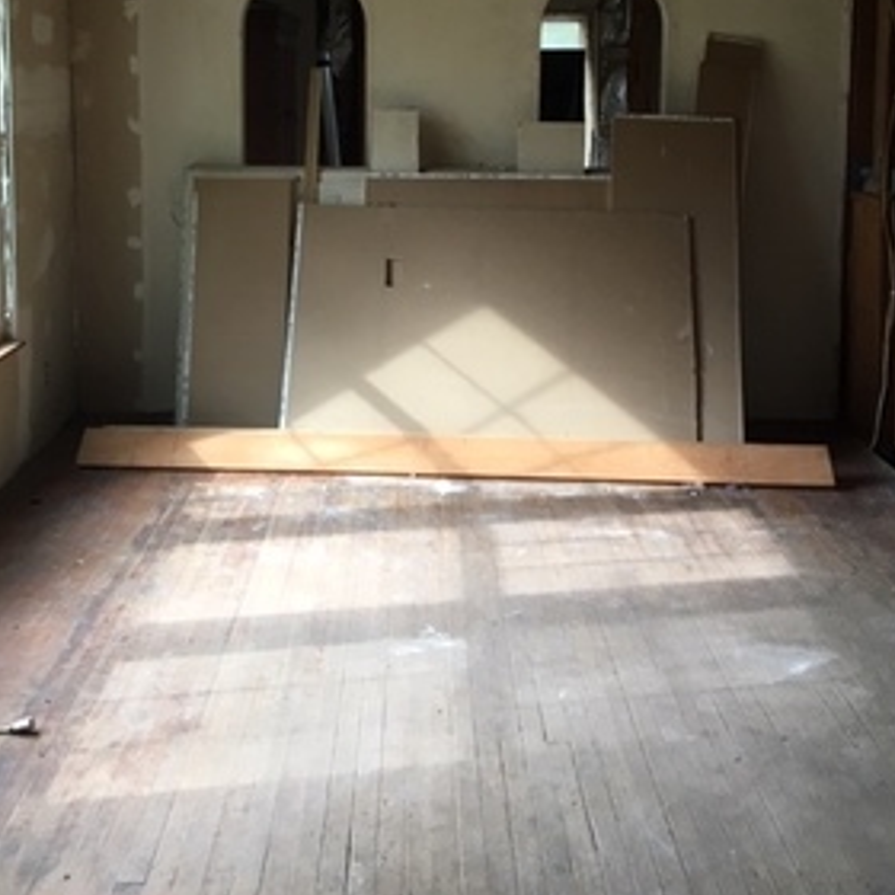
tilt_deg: -6.5
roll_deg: -0.8
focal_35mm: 44
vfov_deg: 37.3
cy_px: 208
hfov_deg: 38.3
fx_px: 1287
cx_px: 390
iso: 25
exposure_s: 1/30
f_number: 2.2
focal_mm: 4.15
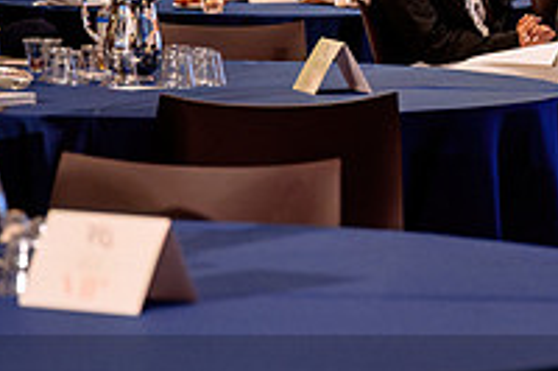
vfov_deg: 5.1
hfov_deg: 7.6
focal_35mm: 271
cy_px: 9
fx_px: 4197
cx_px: 480
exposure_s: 1/200
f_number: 2.8
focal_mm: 70
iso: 800
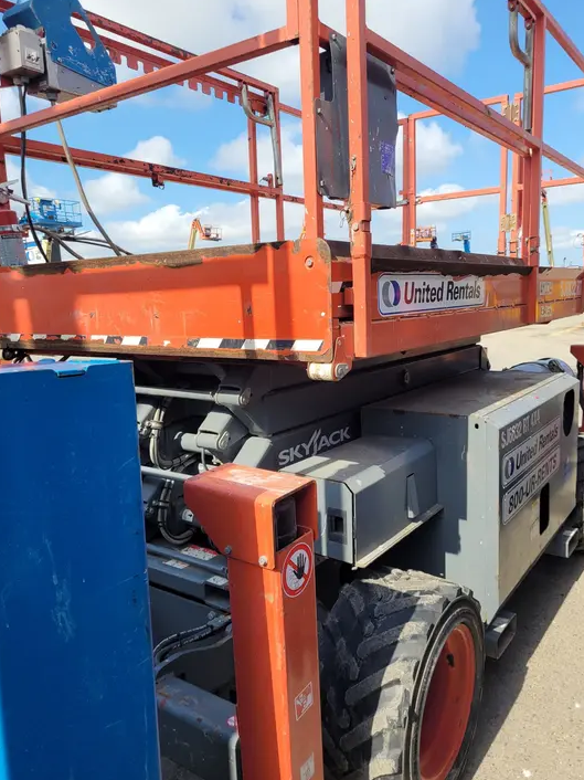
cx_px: 297
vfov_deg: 65.3
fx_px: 608
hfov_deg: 51.3
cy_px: 399
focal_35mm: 27
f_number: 1.8
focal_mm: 5.4
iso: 40
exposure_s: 1/1410
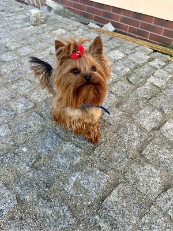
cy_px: 116
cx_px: 86
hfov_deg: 56.8
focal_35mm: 24
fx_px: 160
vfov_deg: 71.6
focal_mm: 6.86
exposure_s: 1/179
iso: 64
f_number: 1.78
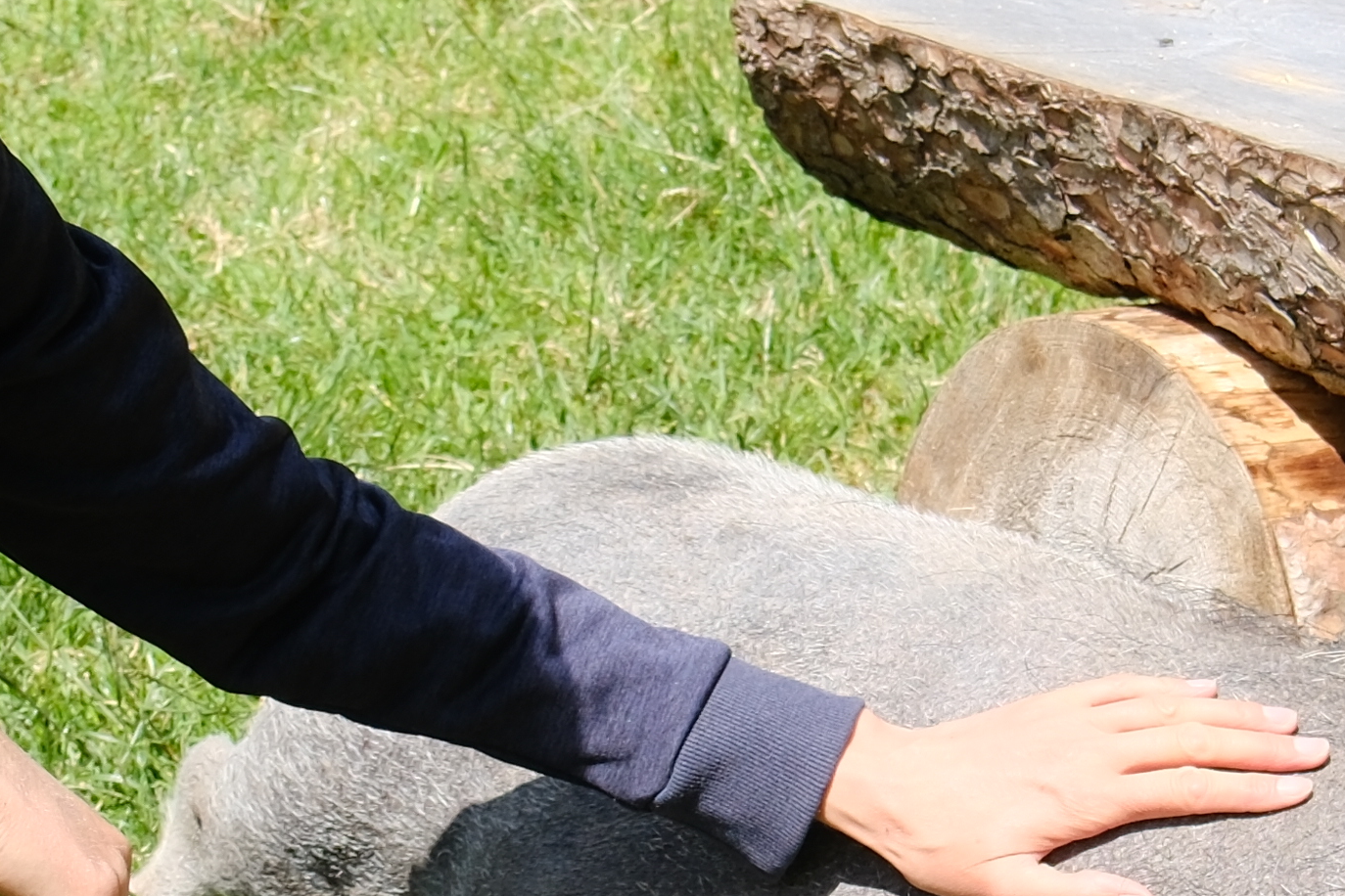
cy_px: 870
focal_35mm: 109
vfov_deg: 12.4
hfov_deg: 18.7
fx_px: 4072
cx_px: 825
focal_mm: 16
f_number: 4
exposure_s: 1/1100
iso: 320
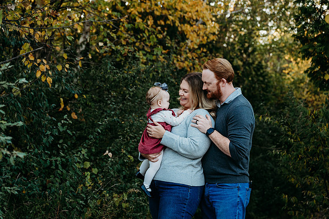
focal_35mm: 76
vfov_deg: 18.1
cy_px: 102
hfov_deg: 26.8
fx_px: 691
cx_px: 164
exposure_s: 1/640
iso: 640
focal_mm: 60
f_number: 3.5
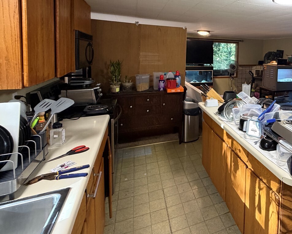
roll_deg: -1.4
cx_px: 231
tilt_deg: -4.3
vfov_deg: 58.5
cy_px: 67
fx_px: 199
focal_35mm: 23
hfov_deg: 66.4
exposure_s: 1/60
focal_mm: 2.22
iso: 400
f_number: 2.2
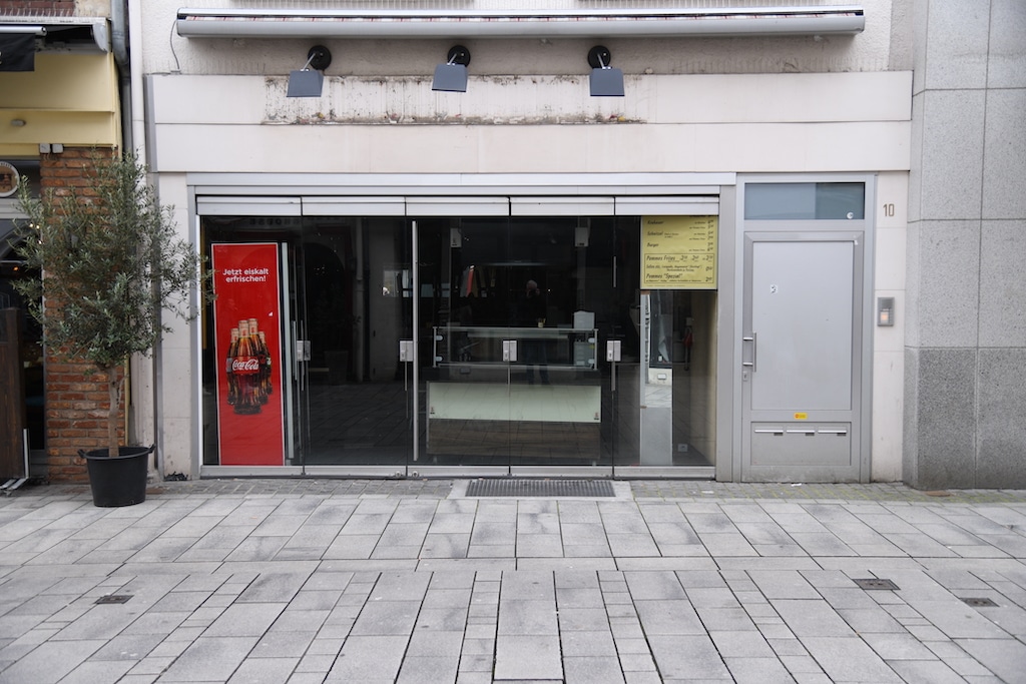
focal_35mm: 38
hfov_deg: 50.7
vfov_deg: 35.1
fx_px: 1083
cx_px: 513
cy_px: 342
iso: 200
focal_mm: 38
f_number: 4
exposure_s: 1/80
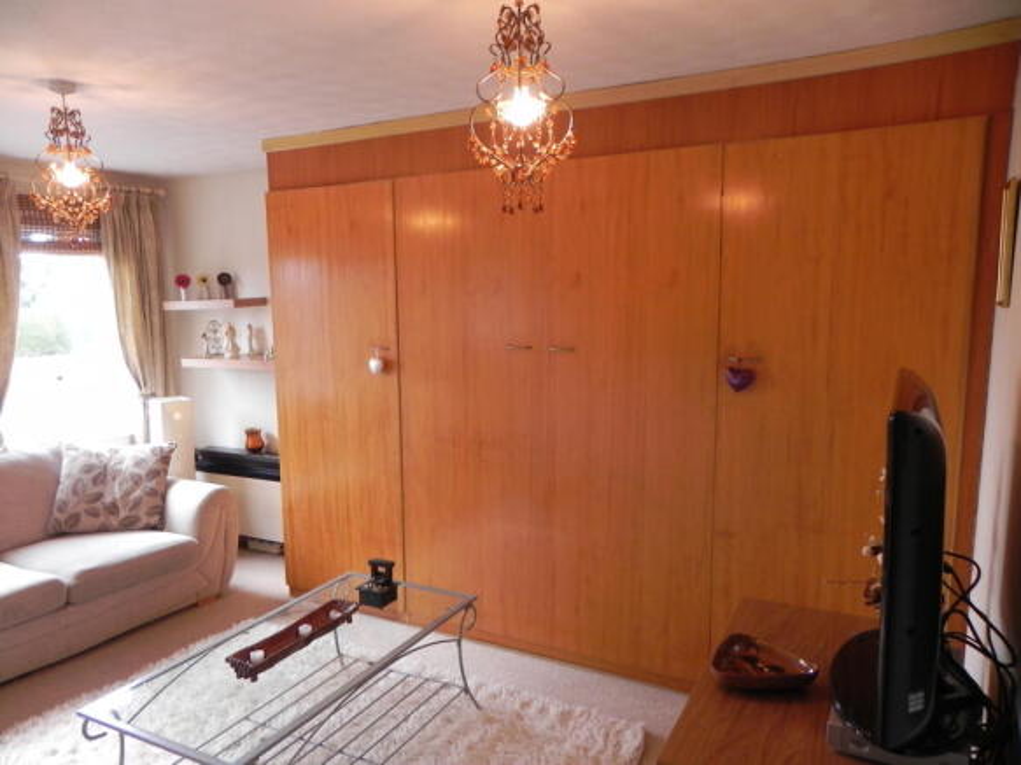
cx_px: 510
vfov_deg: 53.0
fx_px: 767
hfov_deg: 67.3
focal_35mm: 26
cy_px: 382
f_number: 2.8
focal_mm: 4.6
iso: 194
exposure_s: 1/30
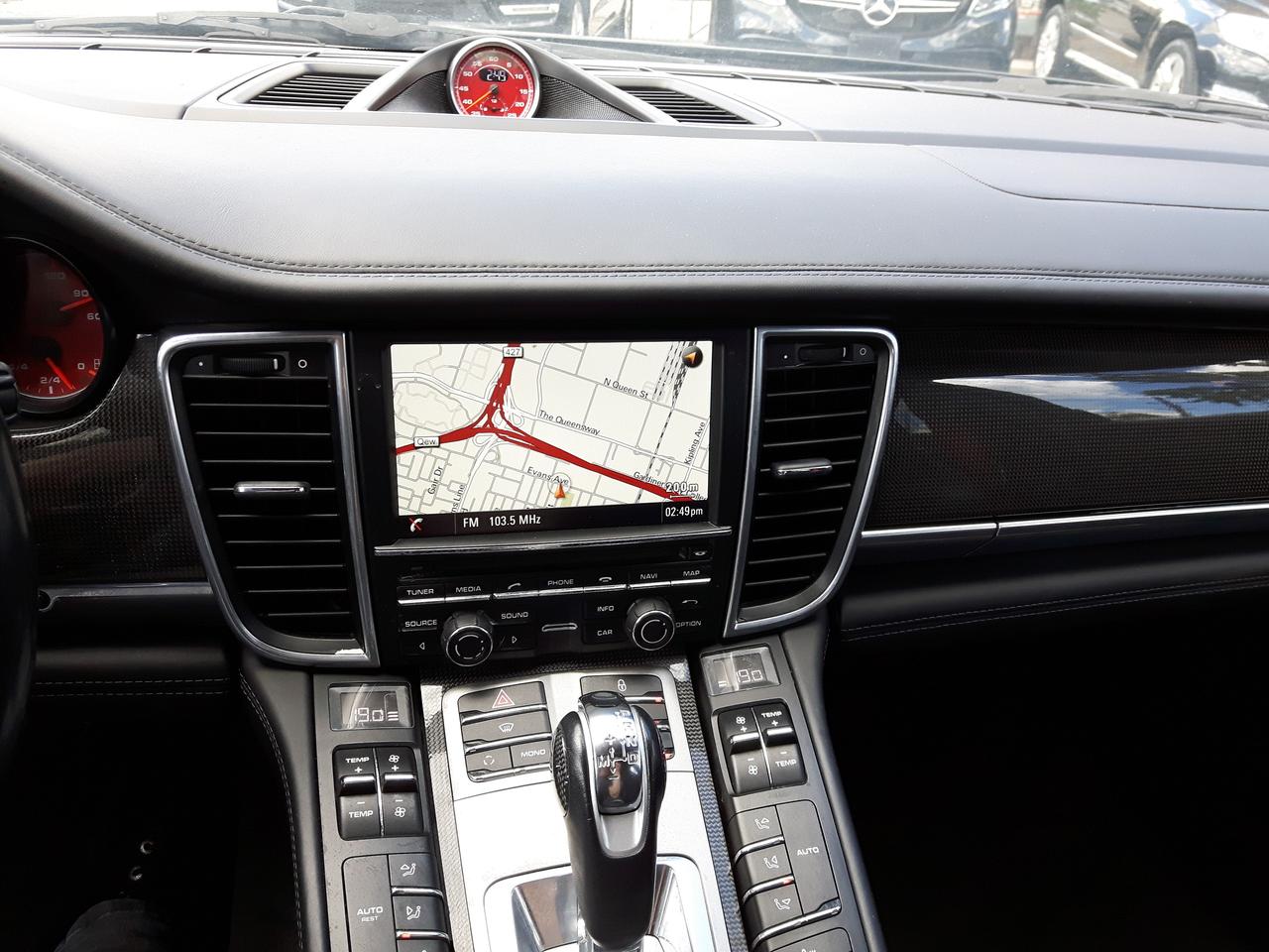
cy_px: 476
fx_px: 1136
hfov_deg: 58.4
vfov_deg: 45.4
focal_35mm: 31
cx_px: 634
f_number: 1.9
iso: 64
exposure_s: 1/100
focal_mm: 3.7
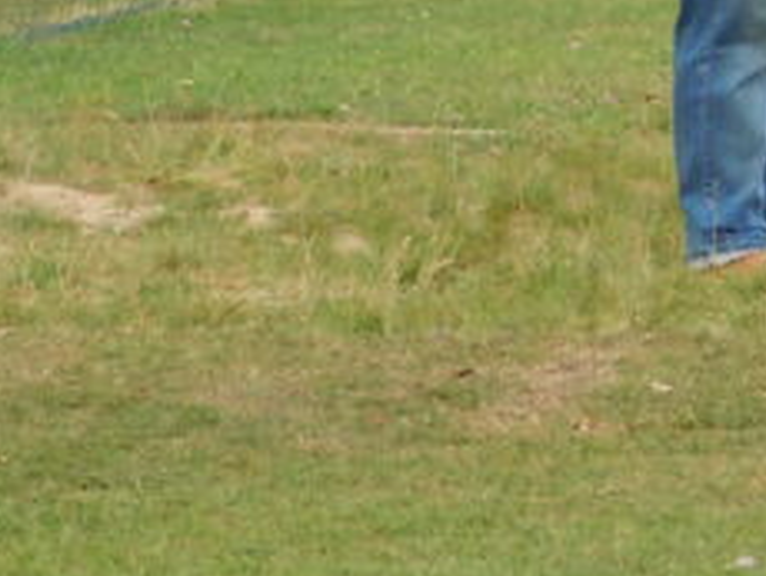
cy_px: -270
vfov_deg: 2.6
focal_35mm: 567
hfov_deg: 3.5
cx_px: 140
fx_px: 12560
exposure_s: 1/125
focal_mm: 30.1
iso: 400
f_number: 5.3
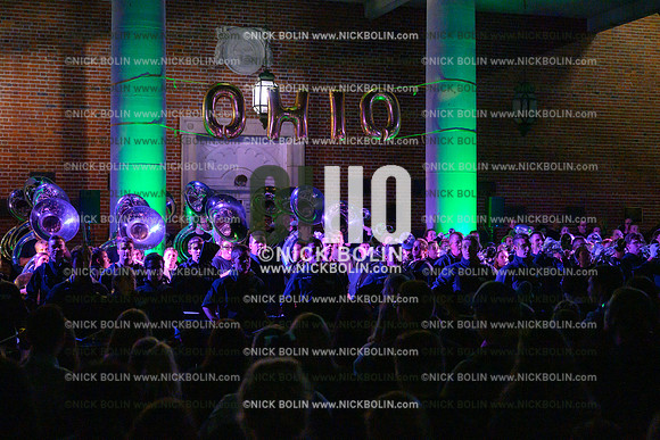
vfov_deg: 23.8
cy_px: 220
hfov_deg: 35.0
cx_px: 330
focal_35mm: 57
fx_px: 1045
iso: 12800
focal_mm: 57
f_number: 4
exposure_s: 1/500
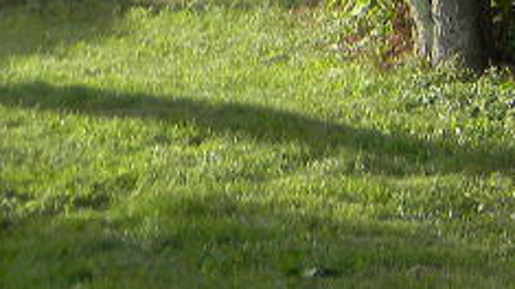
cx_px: 899
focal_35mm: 171
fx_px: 2334
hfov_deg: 11.7
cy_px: -57
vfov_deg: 7.0
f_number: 3.7
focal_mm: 6.4
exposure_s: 1/78.4
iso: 80
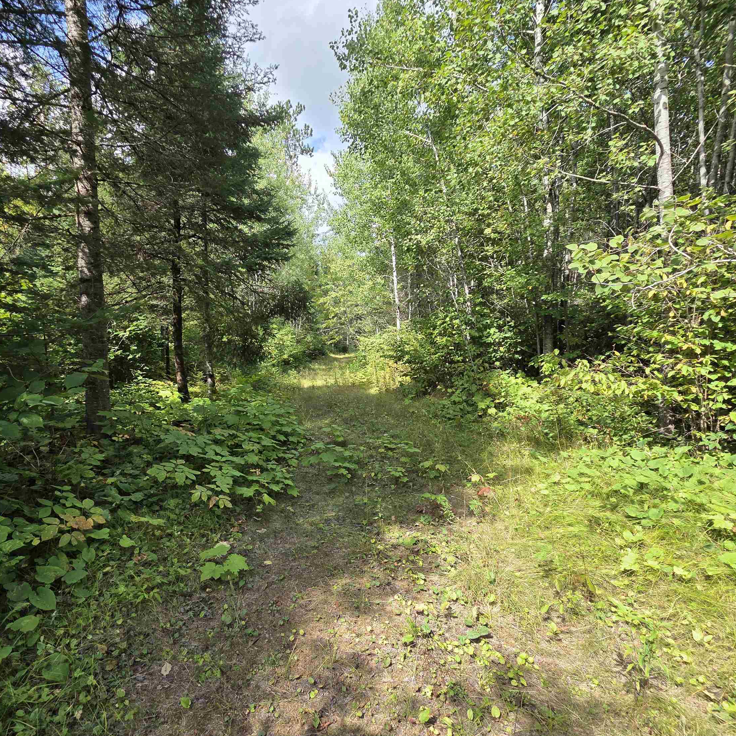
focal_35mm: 16
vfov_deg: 87.4
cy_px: 377
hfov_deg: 86.5
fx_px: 385
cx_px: 301
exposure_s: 1/525
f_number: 2.2
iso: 50
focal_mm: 2.2
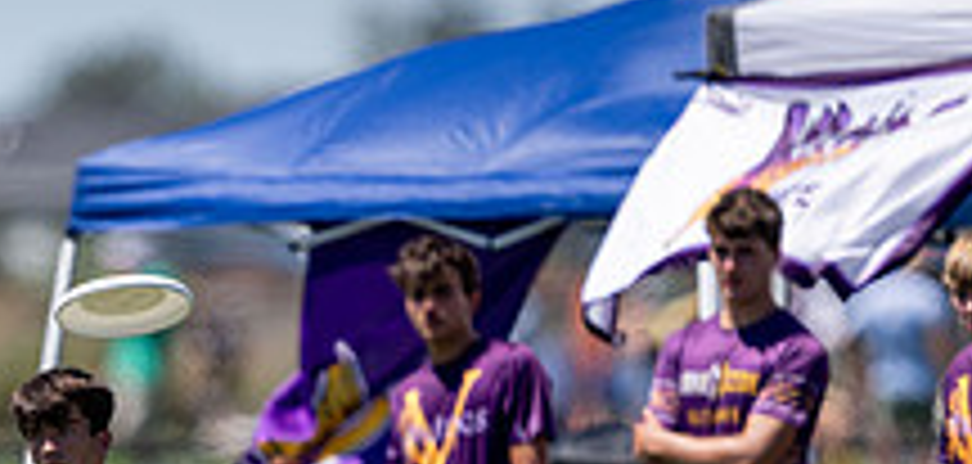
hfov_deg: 1.9
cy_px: 722
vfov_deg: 0.9
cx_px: 78
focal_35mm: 1167
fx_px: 29043
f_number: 2.8
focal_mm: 400
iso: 72
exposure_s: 1/2000
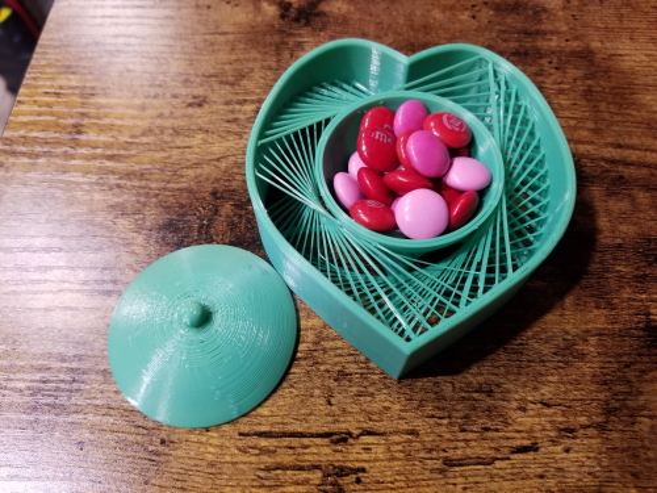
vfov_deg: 53.1
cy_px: 246
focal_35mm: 26
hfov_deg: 67.3
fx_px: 493
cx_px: 328
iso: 200
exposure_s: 1/10
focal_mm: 4.25
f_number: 1.7
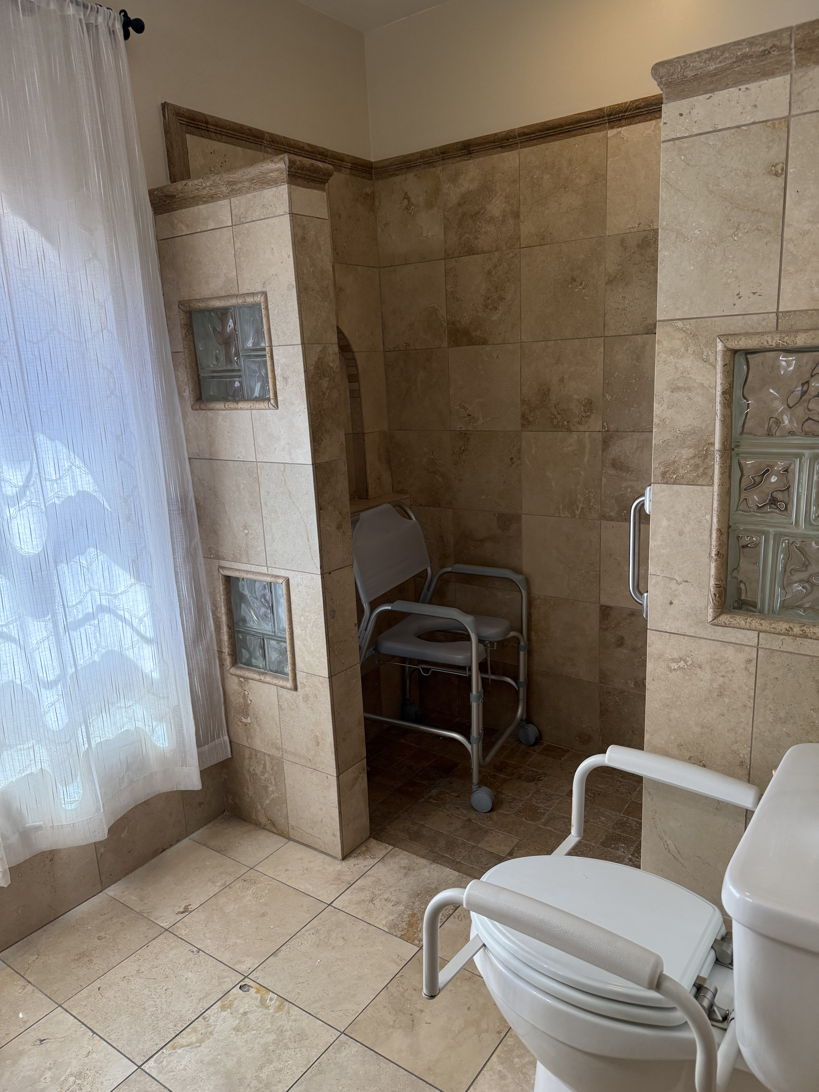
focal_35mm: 24
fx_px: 757
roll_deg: +2.5
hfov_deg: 56.8
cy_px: 546
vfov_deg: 71.6
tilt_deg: -13.9
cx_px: 410
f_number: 1.78
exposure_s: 1/220
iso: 200
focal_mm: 6.76
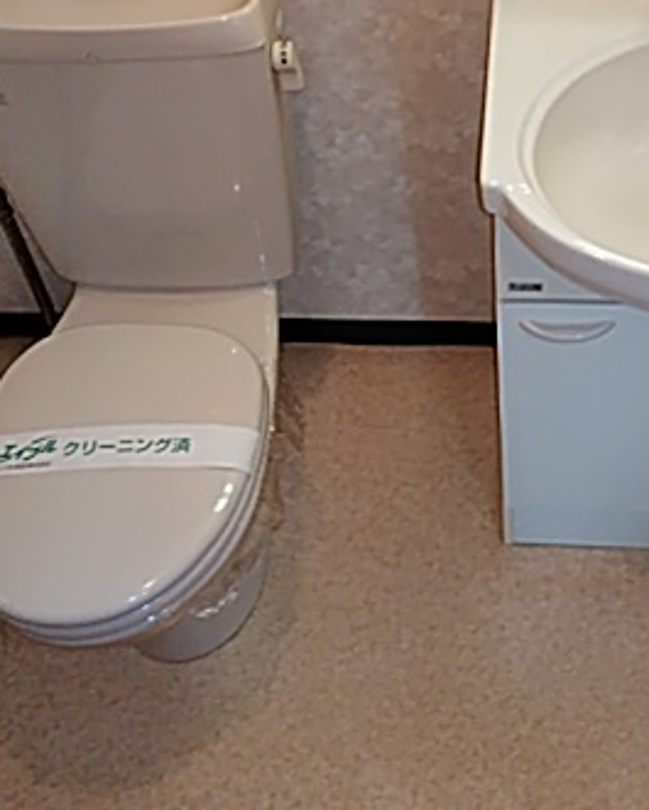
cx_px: 456
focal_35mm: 51
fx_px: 1224
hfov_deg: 29.4
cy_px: 321
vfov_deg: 36.5
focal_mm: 3.46
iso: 512
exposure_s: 1/60
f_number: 2.2
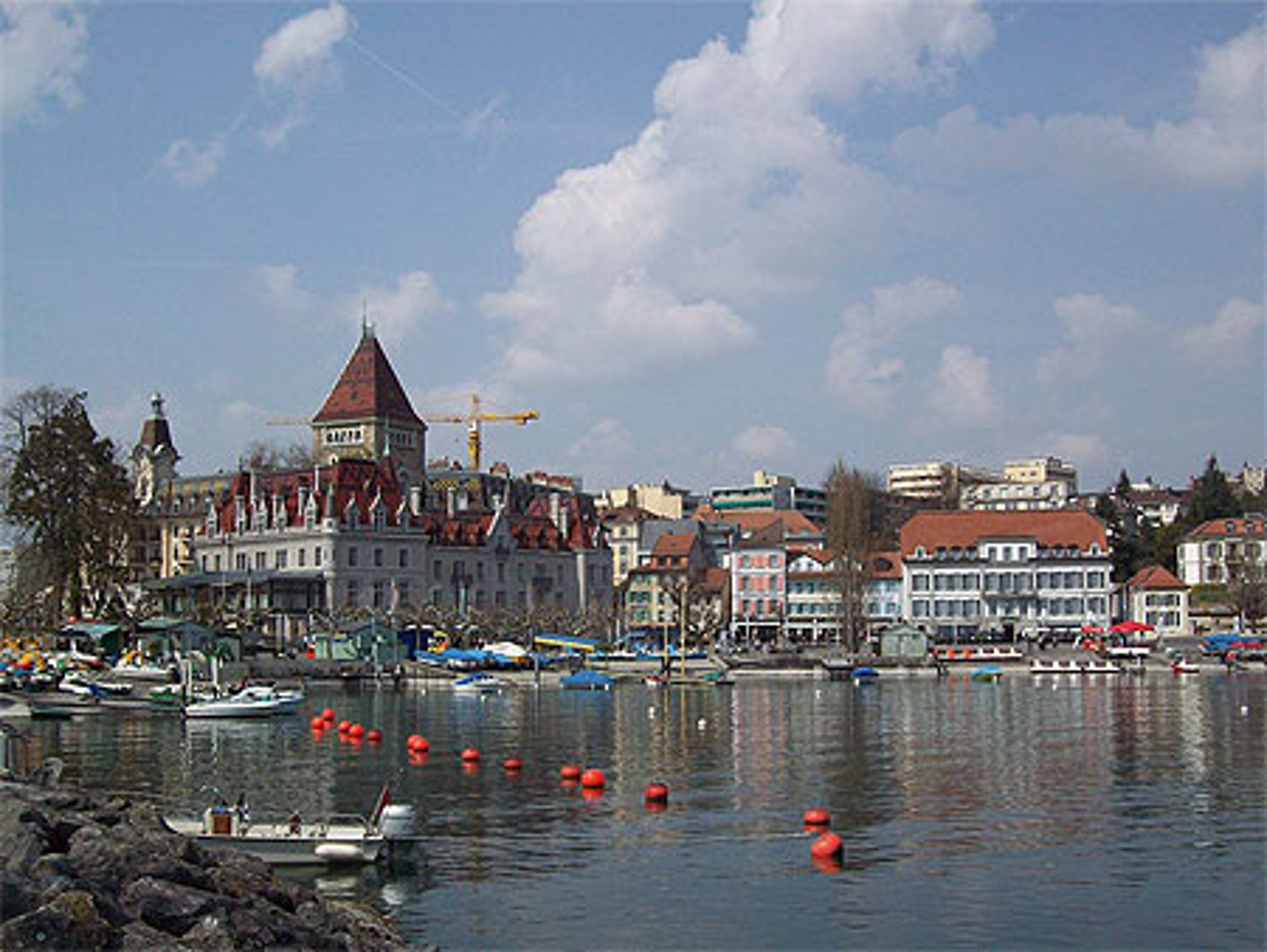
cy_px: 476
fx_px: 1648
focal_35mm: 45
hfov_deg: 42.1
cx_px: 634
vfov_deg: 32.2
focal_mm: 7.6
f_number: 5.4
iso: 80
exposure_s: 1/1005
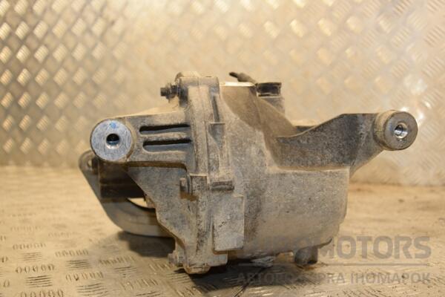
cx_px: 222
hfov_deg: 46.4
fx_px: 519
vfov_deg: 31.9
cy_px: 148
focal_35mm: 42
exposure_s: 1/160
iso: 800
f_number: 5
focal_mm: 28
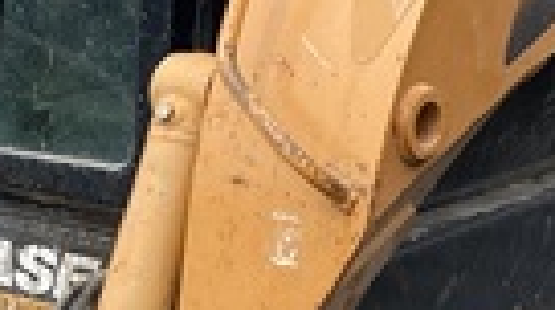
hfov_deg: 12.8
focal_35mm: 167
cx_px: 53
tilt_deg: -12.8
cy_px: 204
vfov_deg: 7.2
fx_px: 2454
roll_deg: +3.8
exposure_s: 1/981
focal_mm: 4.25
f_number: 1.8
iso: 32
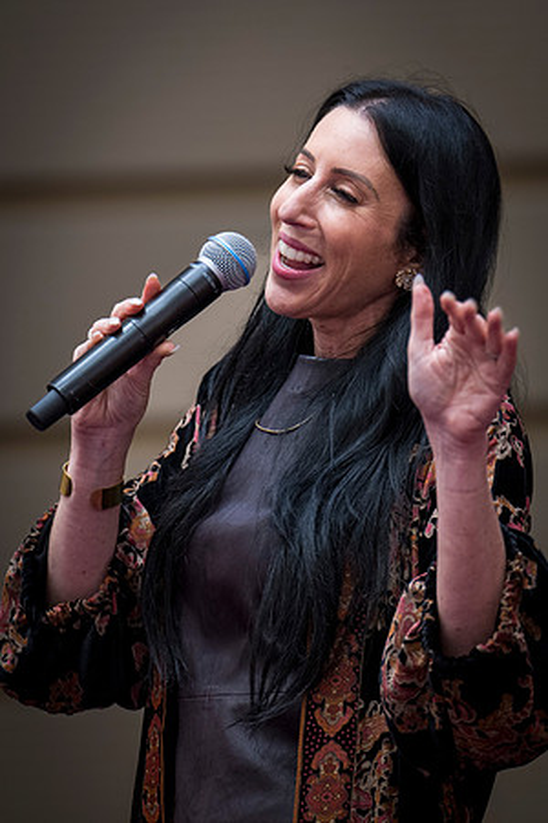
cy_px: 299
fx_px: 8717
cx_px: 313
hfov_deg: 3.6
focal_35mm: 382
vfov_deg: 5.4
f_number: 2.8
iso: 800
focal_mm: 200
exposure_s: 1/90
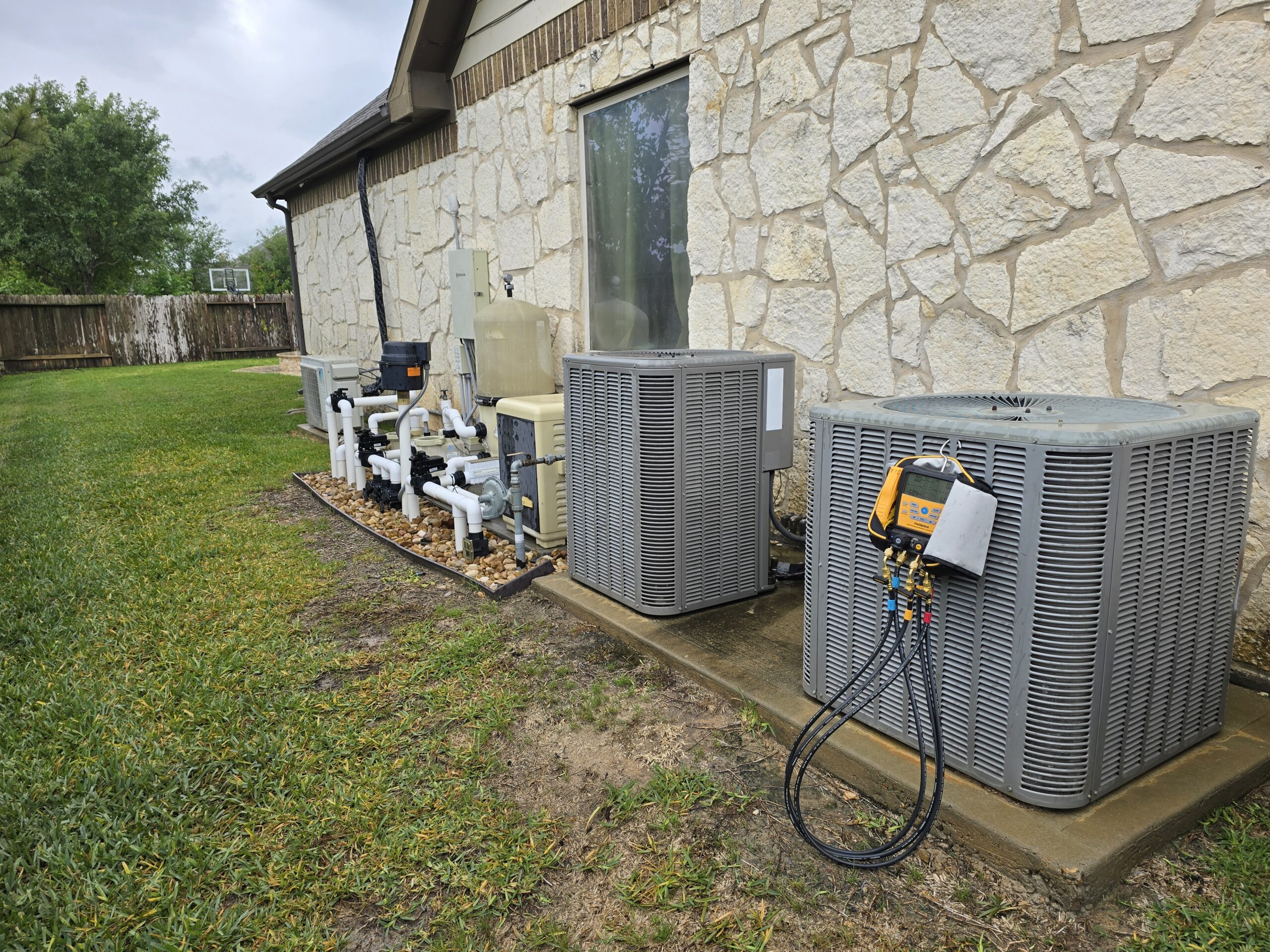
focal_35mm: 23
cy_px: 476
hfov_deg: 73.9
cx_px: 635
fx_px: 844
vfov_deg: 58.9
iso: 12
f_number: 1.7
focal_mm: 6.3
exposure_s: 1/335
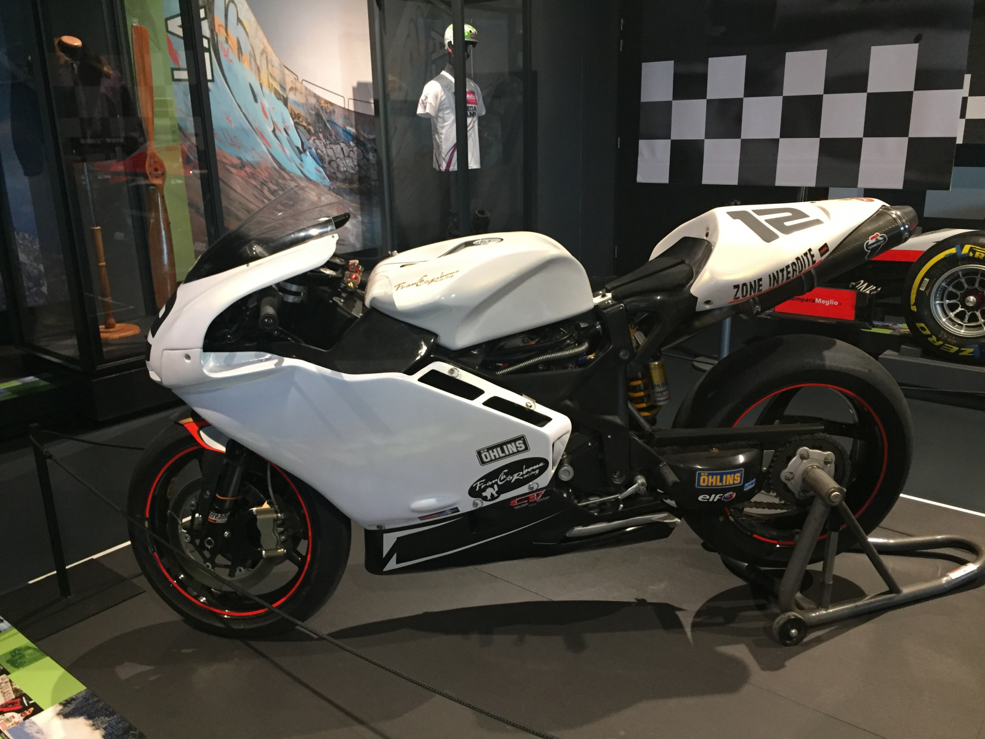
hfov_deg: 61.7
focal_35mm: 29
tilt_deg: -16.1
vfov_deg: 48.2
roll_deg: +1.0
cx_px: 492
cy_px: 370
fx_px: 825
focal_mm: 4.15
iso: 250
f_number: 2.2
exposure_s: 1/33
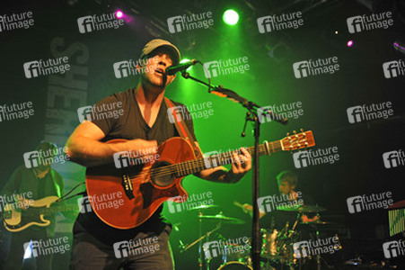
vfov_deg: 29.2
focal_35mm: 46
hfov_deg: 42.8
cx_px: 202
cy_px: 135
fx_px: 517
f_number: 2.8
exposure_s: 1/125
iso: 1600
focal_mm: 46
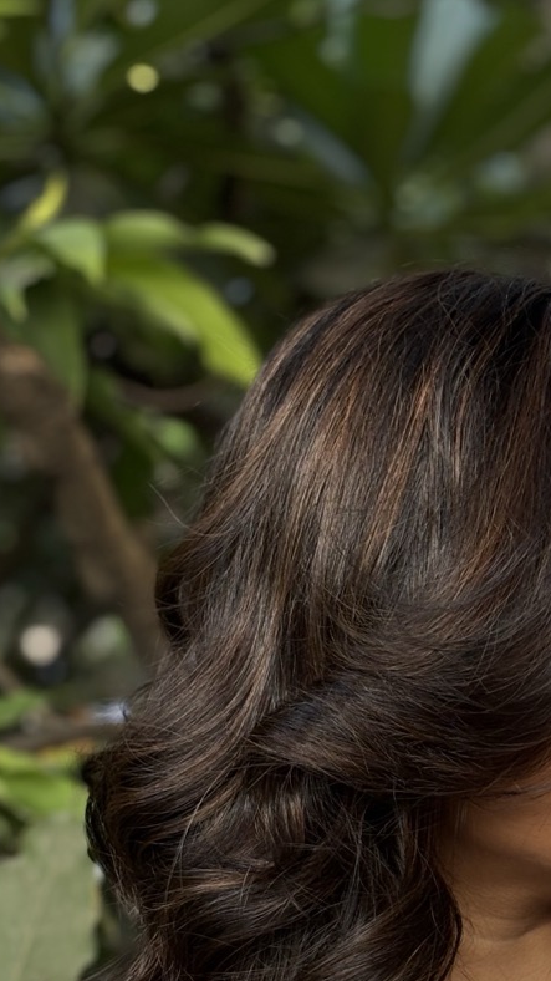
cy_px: 716
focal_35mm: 115
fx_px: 2988
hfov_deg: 10.5
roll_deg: -1.5
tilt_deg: -5.0
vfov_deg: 18.5
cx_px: 544
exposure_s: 1/94
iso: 50
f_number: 1.6
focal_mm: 5.96
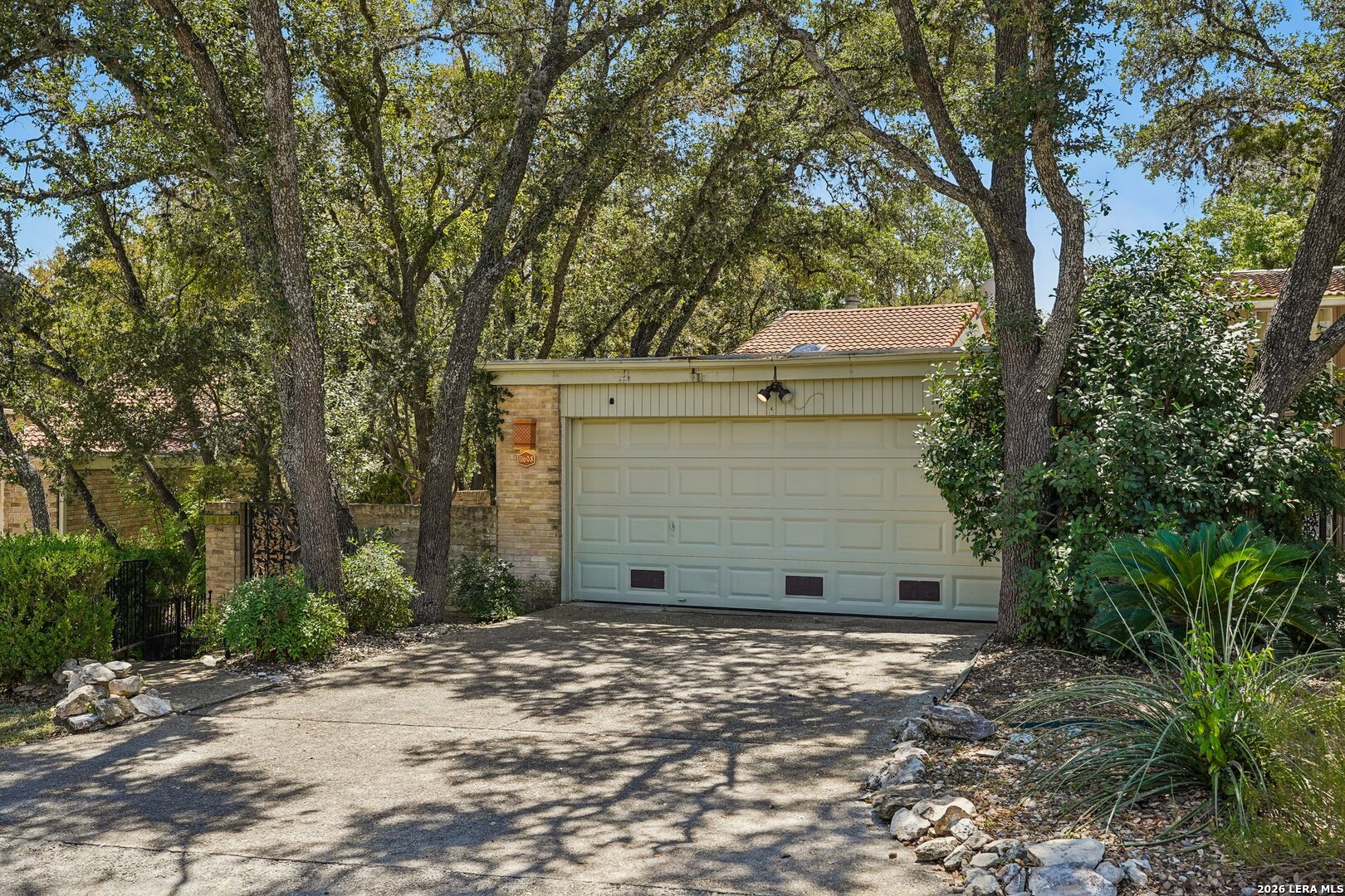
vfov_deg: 41.1
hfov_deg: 58.7
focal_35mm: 32
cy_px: 448
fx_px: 1195
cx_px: 672
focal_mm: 32
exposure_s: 1/50
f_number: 8
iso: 100
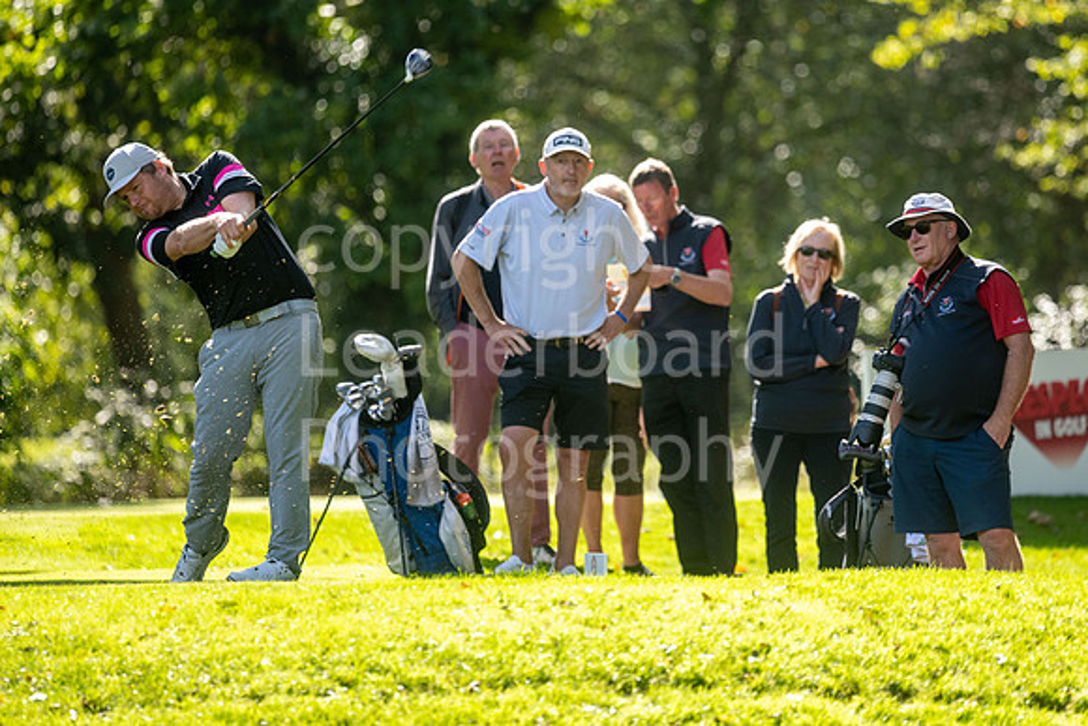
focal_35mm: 378
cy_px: 293
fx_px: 11414
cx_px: 602
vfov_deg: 3.6
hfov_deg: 5.5
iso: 400
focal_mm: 300
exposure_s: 1/1000
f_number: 4
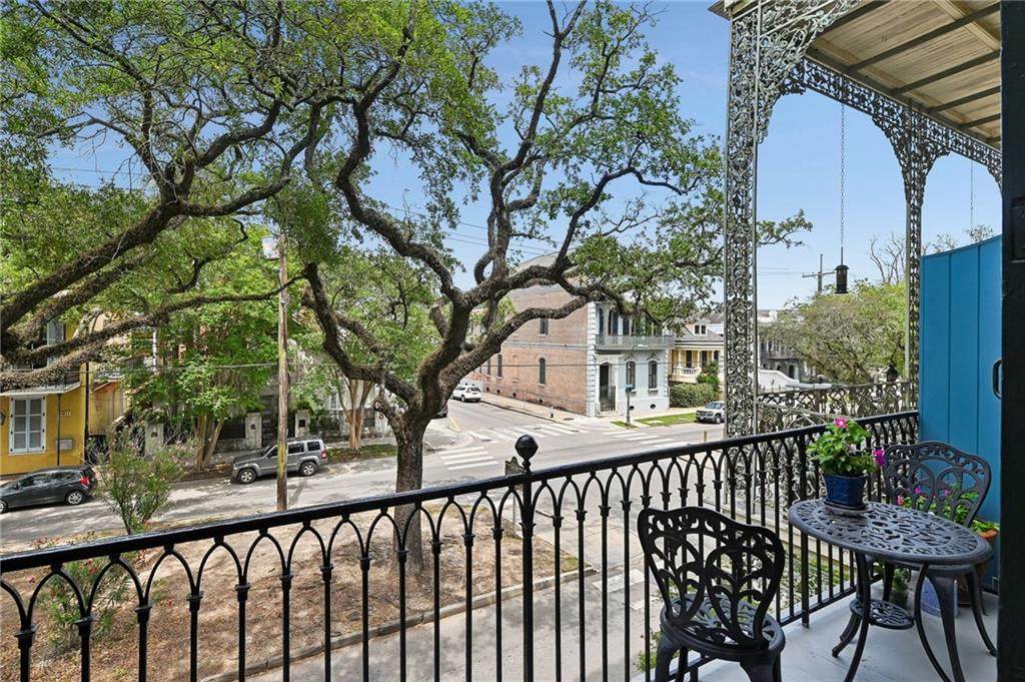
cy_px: 341
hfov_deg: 93.3
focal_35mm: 17
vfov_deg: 70.3
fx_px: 484
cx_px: 512
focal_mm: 17
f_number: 11
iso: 400
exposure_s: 1/200
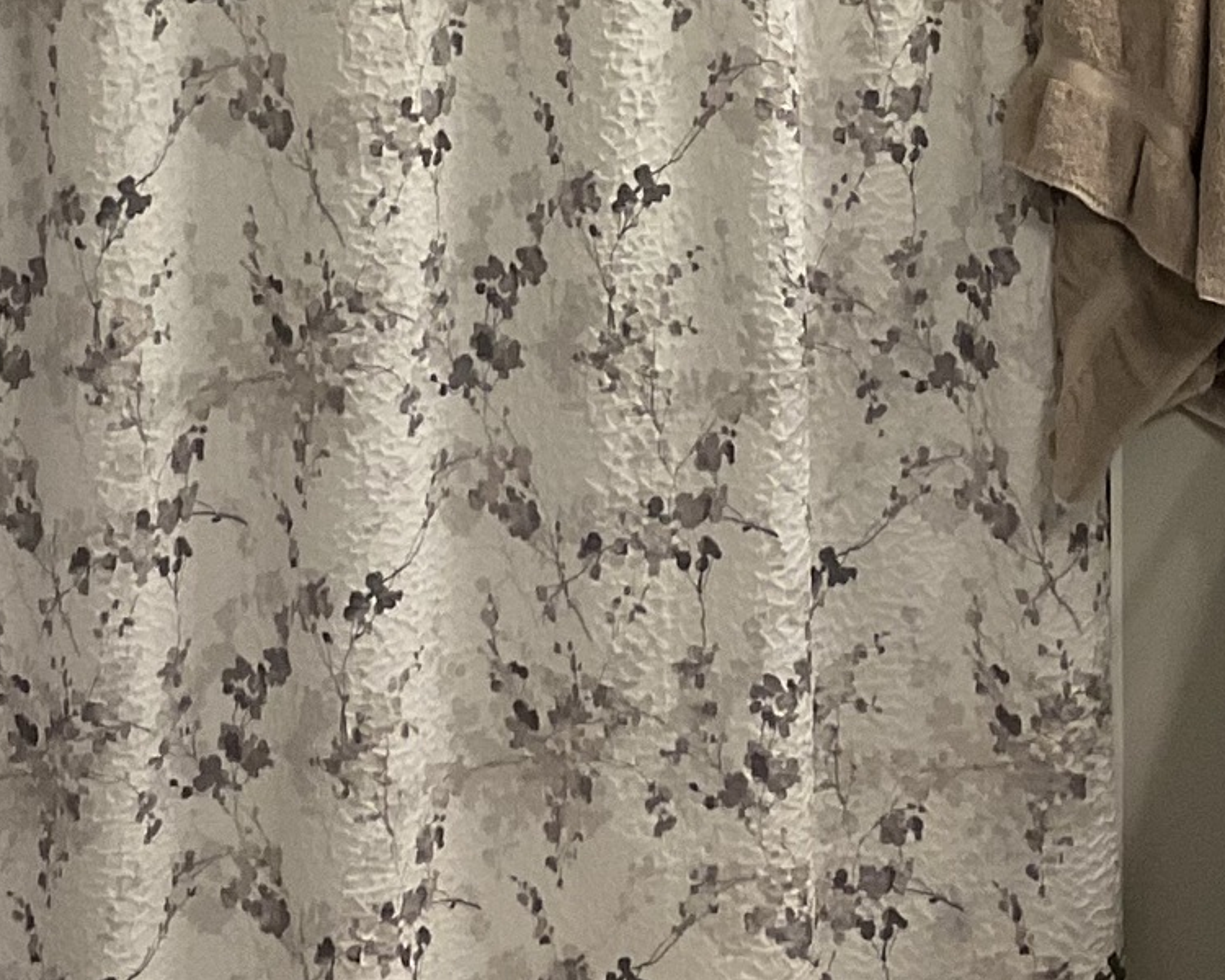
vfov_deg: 13.0
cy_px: -163
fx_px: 4206
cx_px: 635
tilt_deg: -4.7
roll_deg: +0.1
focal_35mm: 116
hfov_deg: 16.6
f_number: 1.8
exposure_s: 1/60
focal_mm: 3
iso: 64
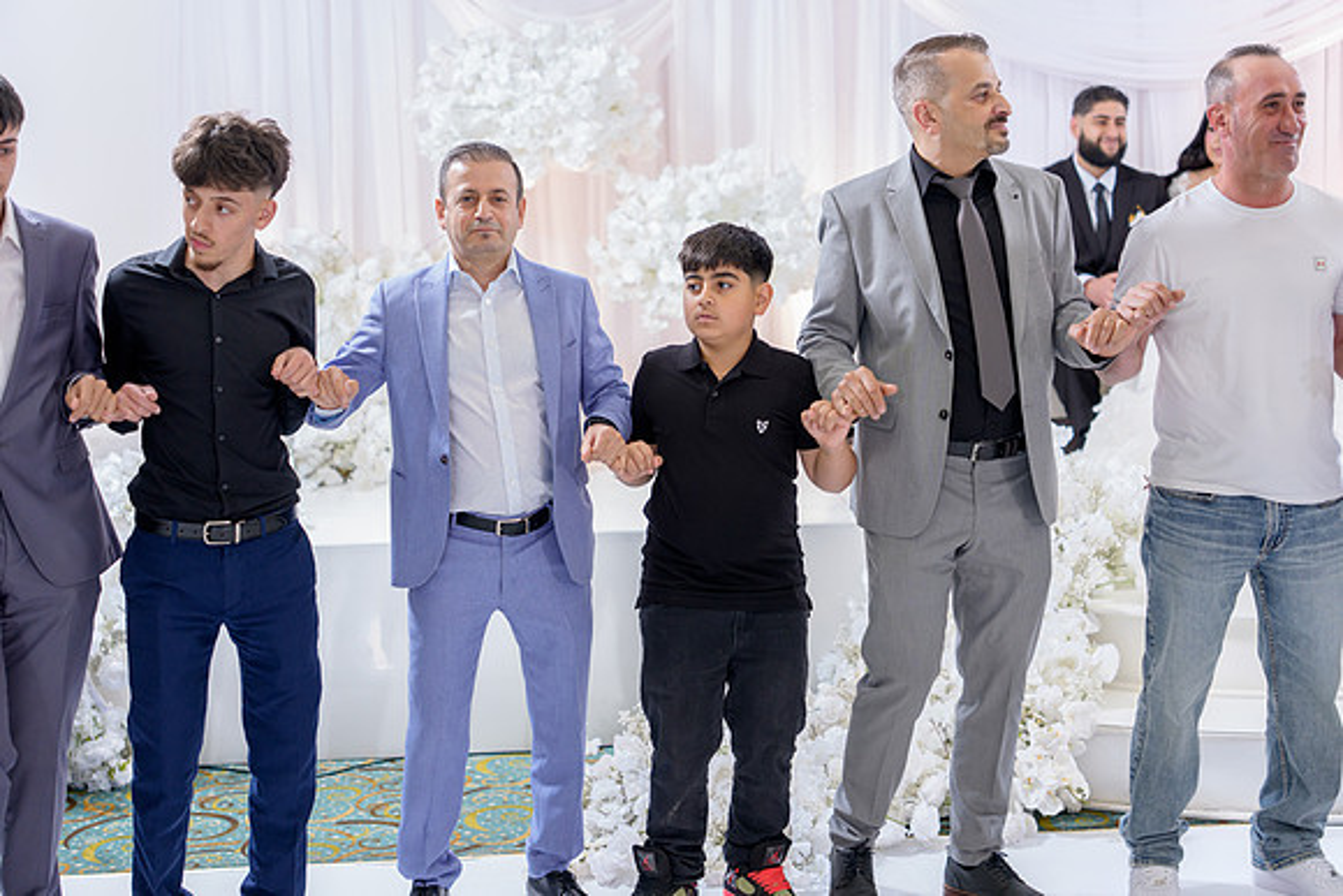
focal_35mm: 50
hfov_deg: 39.6
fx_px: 1866
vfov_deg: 27.0
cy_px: 448
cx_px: 672
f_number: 2
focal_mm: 50
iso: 640
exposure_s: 1/200
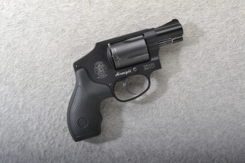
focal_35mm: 63
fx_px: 429
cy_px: 82
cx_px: 122
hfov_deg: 31.9
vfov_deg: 21.6
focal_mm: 42
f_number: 20
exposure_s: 1/160
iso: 3200
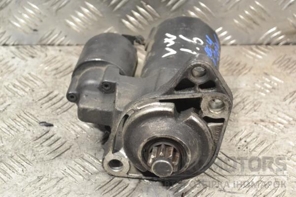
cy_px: 98
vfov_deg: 16.6
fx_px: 678
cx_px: 148
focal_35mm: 82
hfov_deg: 24.6
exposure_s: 1/160
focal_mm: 55
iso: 3200
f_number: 6.3
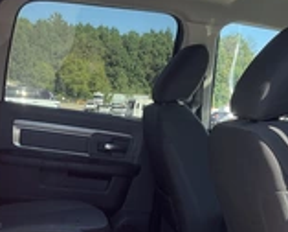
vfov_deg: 20.7
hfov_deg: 26.2
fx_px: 614
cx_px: 90
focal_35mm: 72
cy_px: 221
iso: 25
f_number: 1.8
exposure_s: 1/270
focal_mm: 3
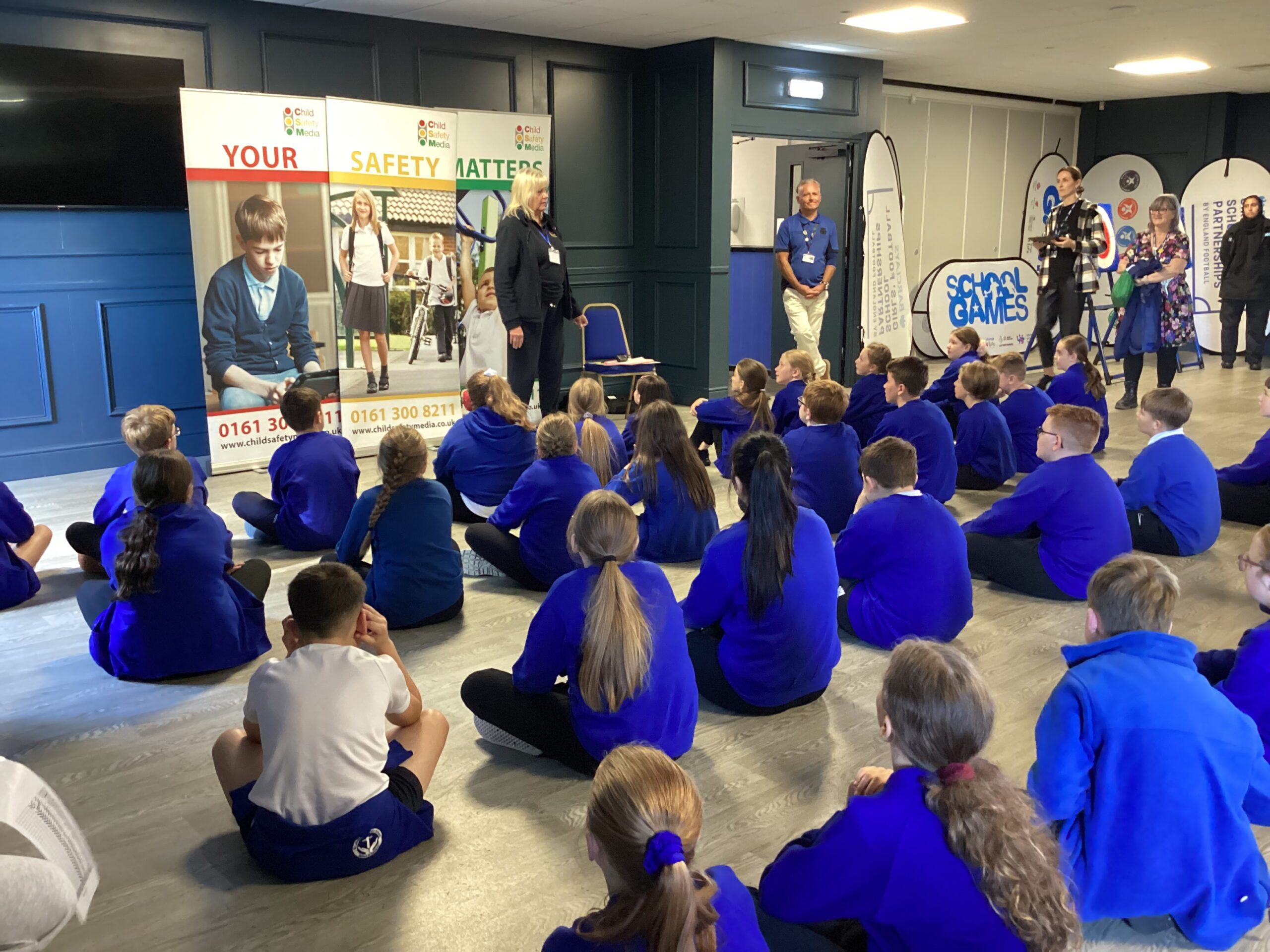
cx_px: 635
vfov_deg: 45.4
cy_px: 476
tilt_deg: -13.2
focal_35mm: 31
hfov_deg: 58.4
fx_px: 1137
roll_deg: +0.1
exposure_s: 1/25
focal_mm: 3.3
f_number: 2.4
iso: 500
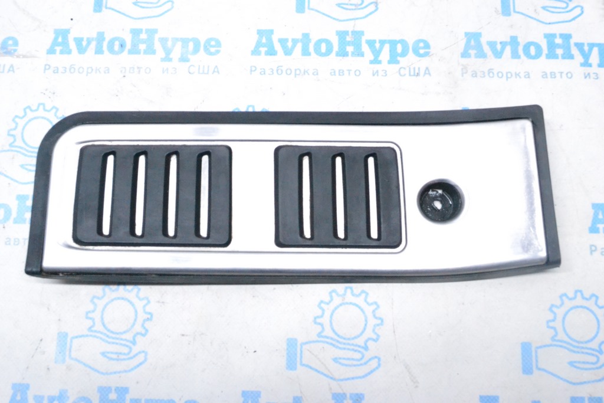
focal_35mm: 39
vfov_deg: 34.2
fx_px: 654
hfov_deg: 49.5
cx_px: 302
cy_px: 202
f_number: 10
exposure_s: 1/125
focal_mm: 26
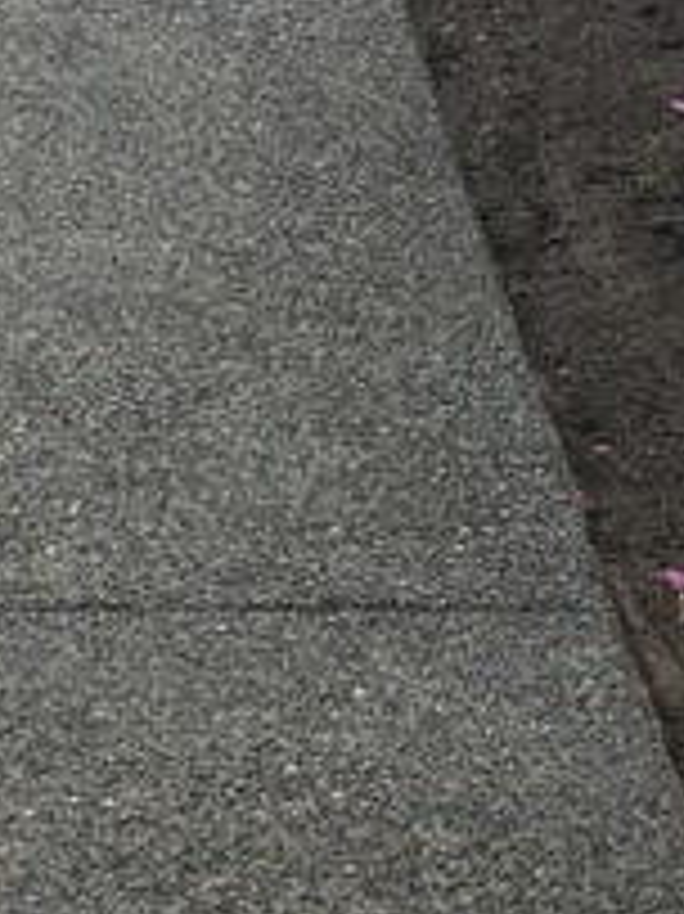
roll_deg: +1.3
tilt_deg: -22.4
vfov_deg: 13.8
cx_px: -72
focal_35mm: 143
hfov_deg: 10.2
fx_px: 3771
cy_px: 581
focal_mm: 4.15
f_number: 2.2
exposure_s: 1/199
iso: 25
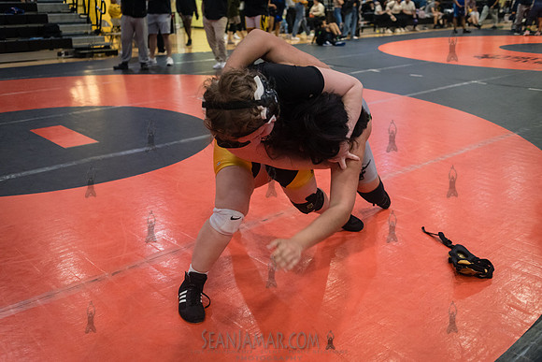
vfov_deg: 37.9
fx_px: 527
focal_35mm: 35
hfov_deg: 54.4
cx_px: 271
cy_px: 181
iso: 5000
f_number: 3.2
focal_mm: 35
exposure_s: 1/400
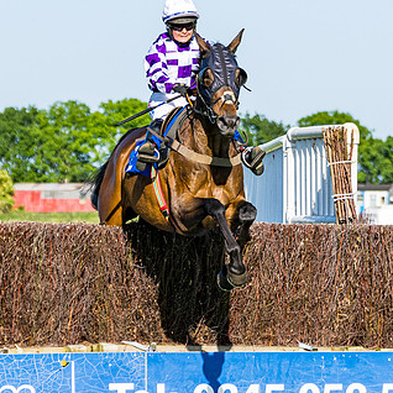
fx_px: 4367
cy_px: 198
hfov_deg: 5.2
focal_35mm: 340
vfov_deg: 5.2
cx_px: 219
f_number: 4
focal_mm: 98
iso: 200
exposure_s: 1/2000
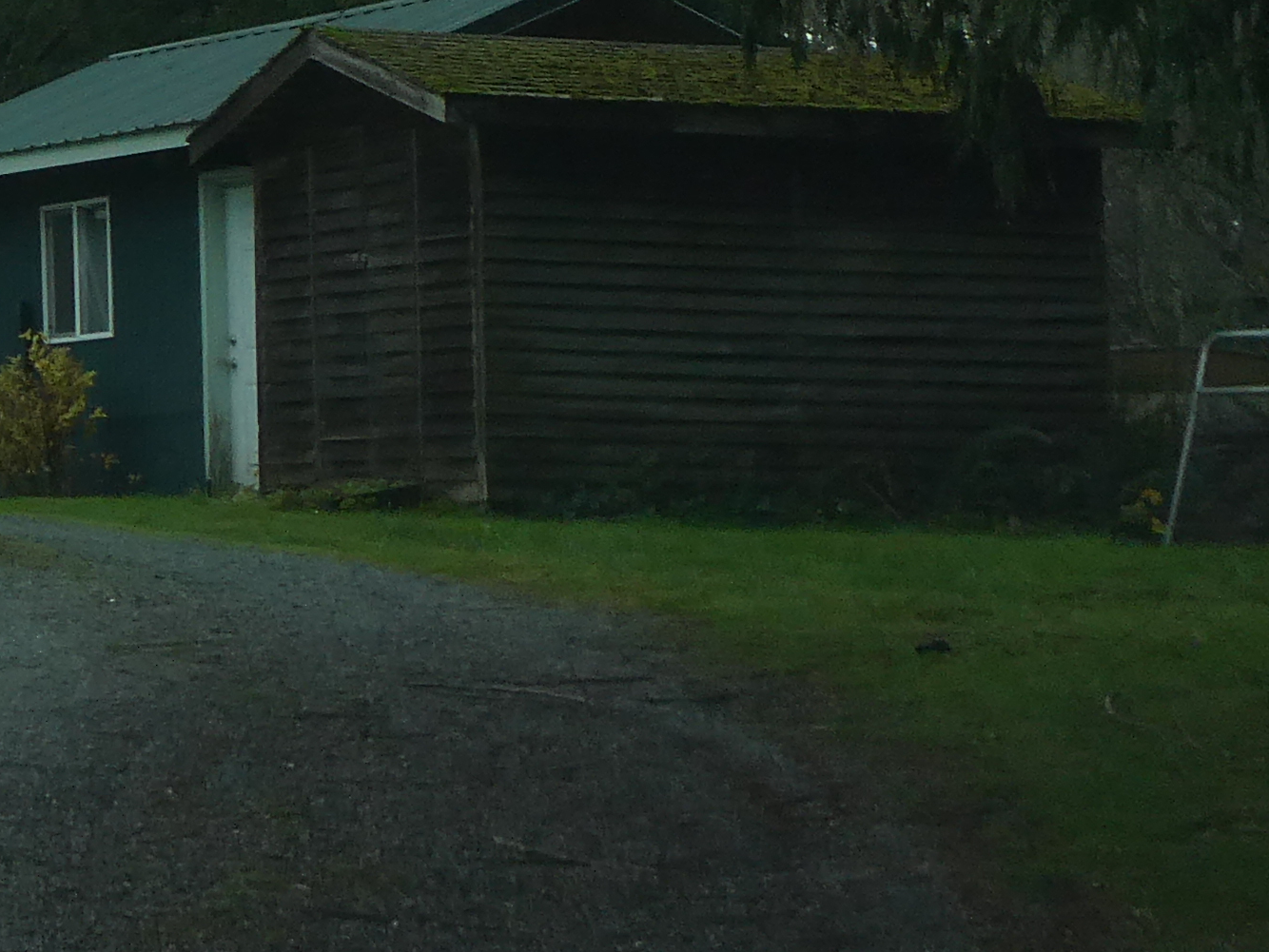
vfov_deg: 10.6
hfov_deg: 13.2
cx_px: -969
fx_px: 4987
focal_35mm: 136
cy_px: -323
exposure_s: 1/200
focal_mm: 6.3
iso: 80
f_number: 3.7
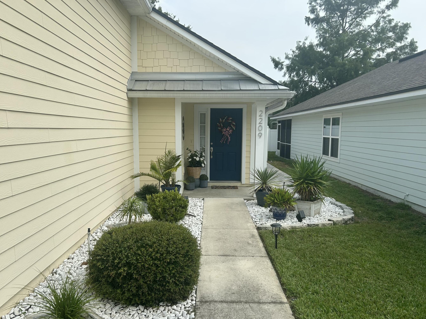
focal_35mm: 29
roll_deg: +0.1
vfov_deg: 48.1
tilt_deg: -7.0
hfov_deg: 61.6
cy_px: 176
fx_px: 357
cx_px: 195
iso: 50
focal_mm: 5.7
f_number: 1.5
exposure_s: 1/3571
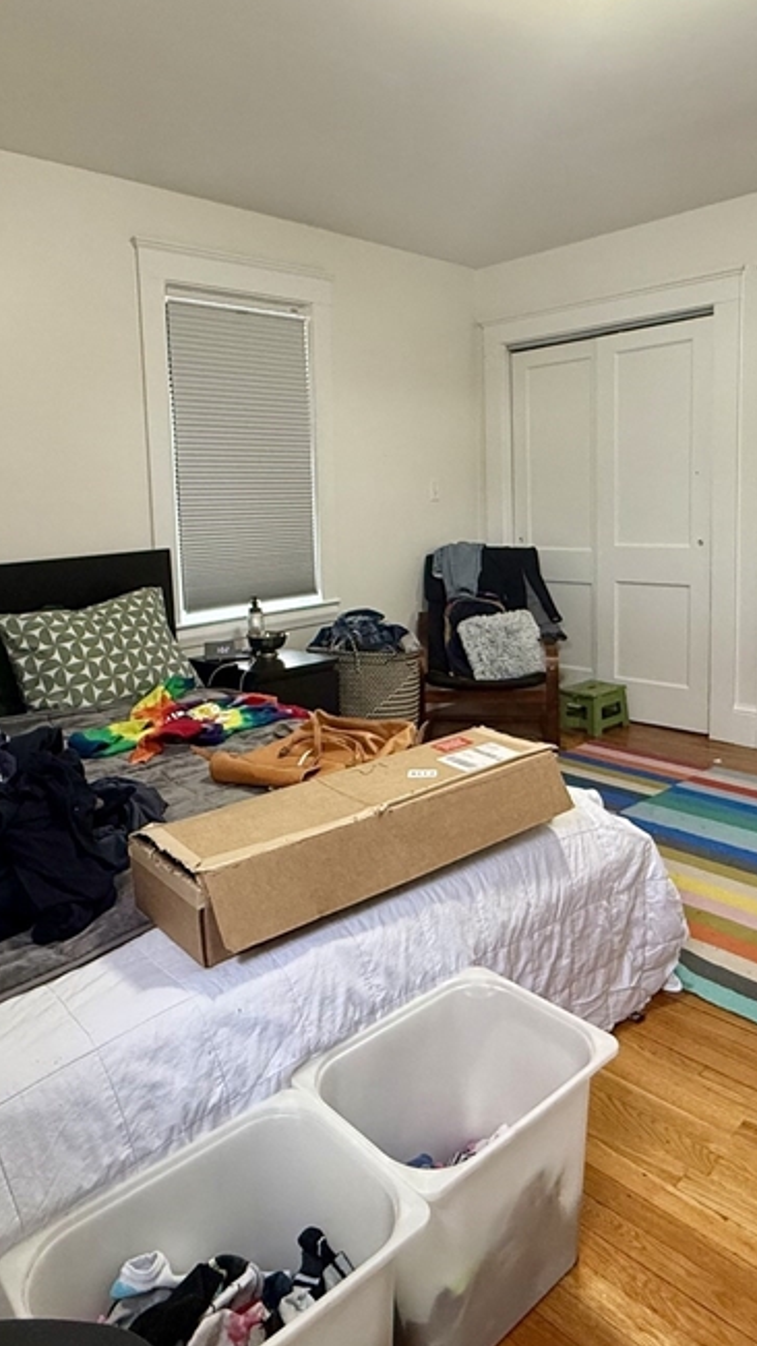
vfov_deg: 76.1
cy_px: 598
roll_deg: +1.6
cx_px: 366
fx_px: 857
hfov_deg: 47.7
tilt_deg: -5.8
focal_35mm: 24
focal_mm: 2.22
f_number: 2.2
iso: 400
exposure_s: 1/60
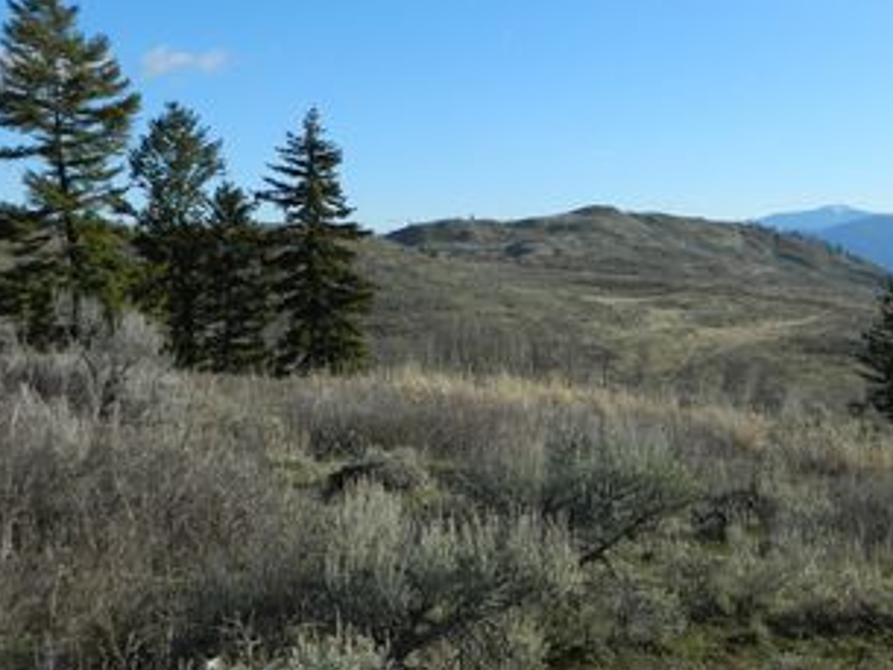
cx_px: 527
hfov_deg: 45.6
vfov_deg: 35.2
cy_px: 344
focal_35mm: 41
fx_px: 1058
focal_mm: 4.5
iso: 80
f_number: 8.7
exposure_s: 1/160
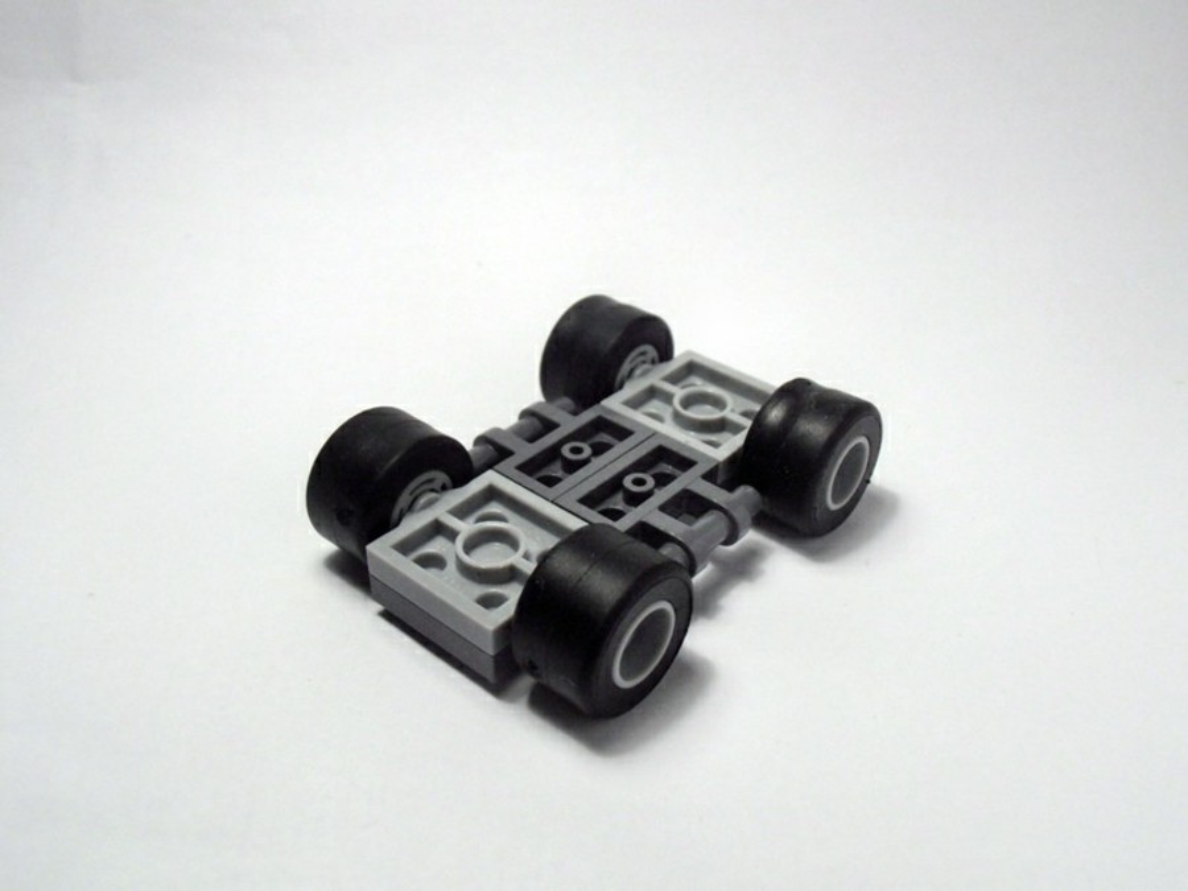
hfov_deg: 50.1
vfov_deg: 38.7
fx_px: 1270
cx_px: 594
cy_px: 446
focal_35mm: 37
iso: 80
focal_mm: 6.61
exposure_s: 1/100
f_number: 3.9
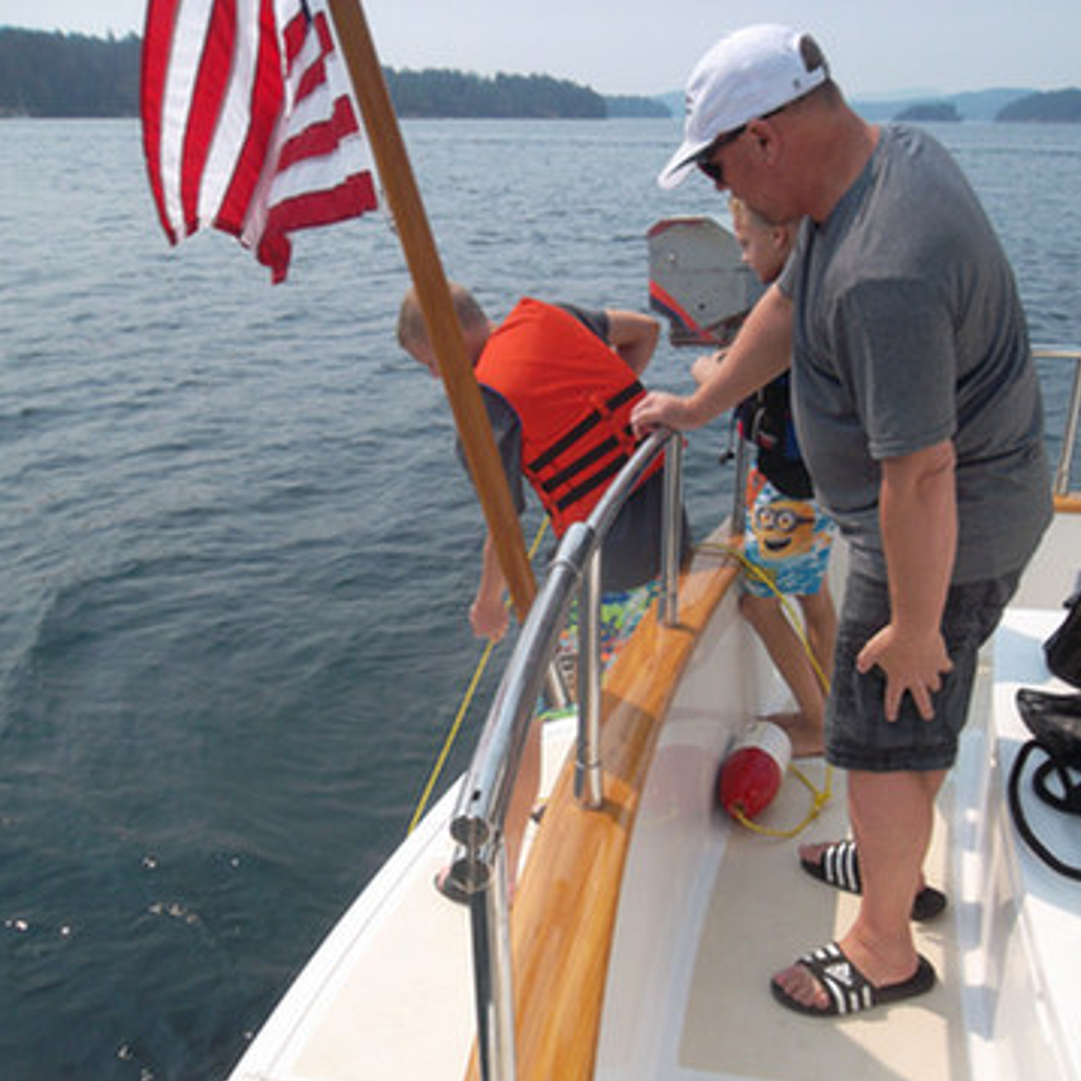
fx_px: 1131
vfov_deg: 51.1
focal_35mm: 32
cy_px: 540
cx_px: 574
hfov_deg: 51.1
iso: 80
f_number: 8.9
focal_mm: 4.9
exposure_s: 1/160
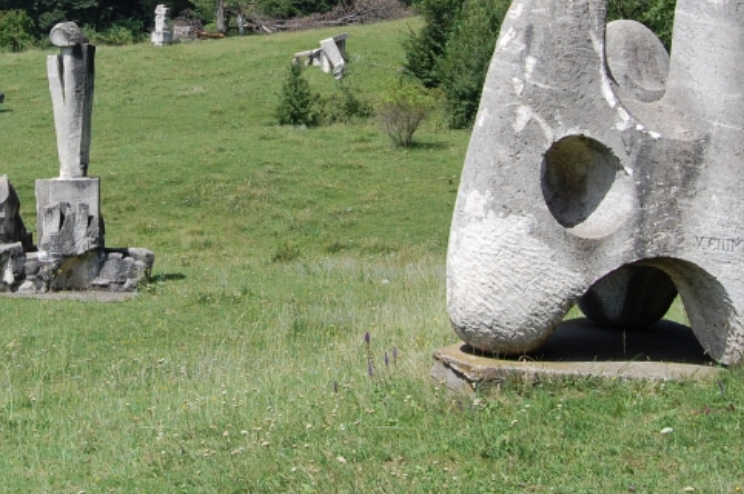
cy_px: 5
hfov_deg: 28.4
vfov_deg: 18.9
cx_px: 182
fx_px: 1445
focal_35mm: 70
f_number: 9
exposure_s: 1/320
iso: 200
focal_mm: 22
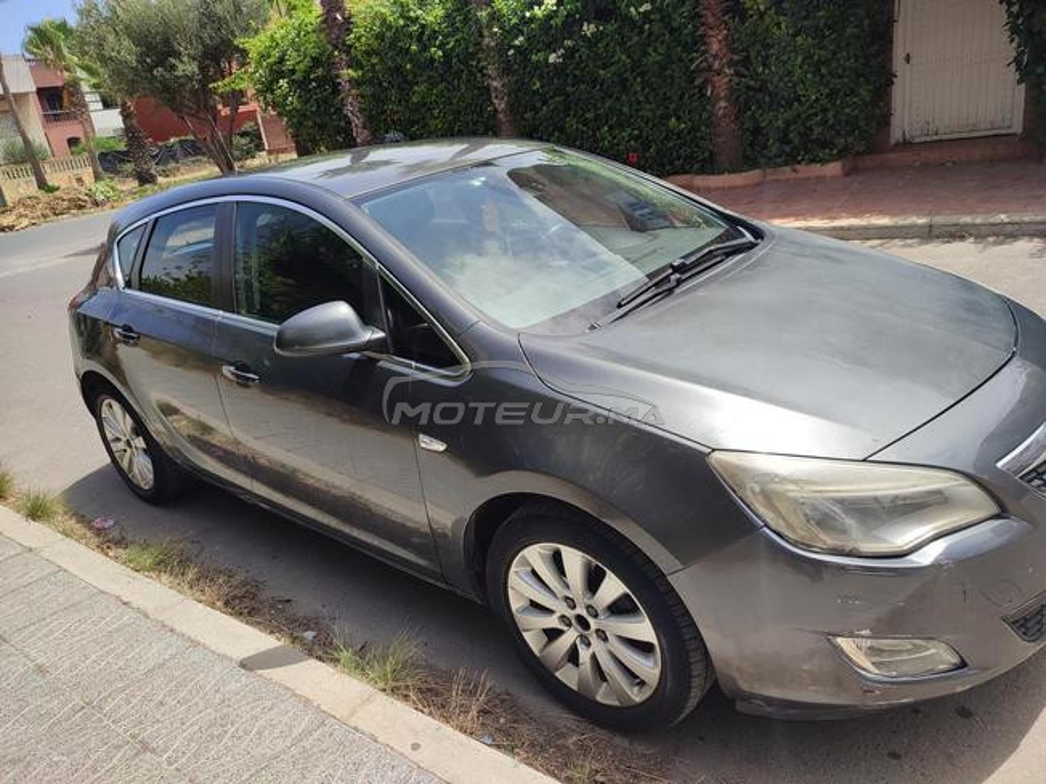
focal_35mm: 25
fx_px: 755
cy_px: 392
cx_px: 523
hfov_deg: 69.4
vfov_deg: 54.9
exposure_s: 1/641
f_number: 1.9
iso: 50
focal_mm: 6.04
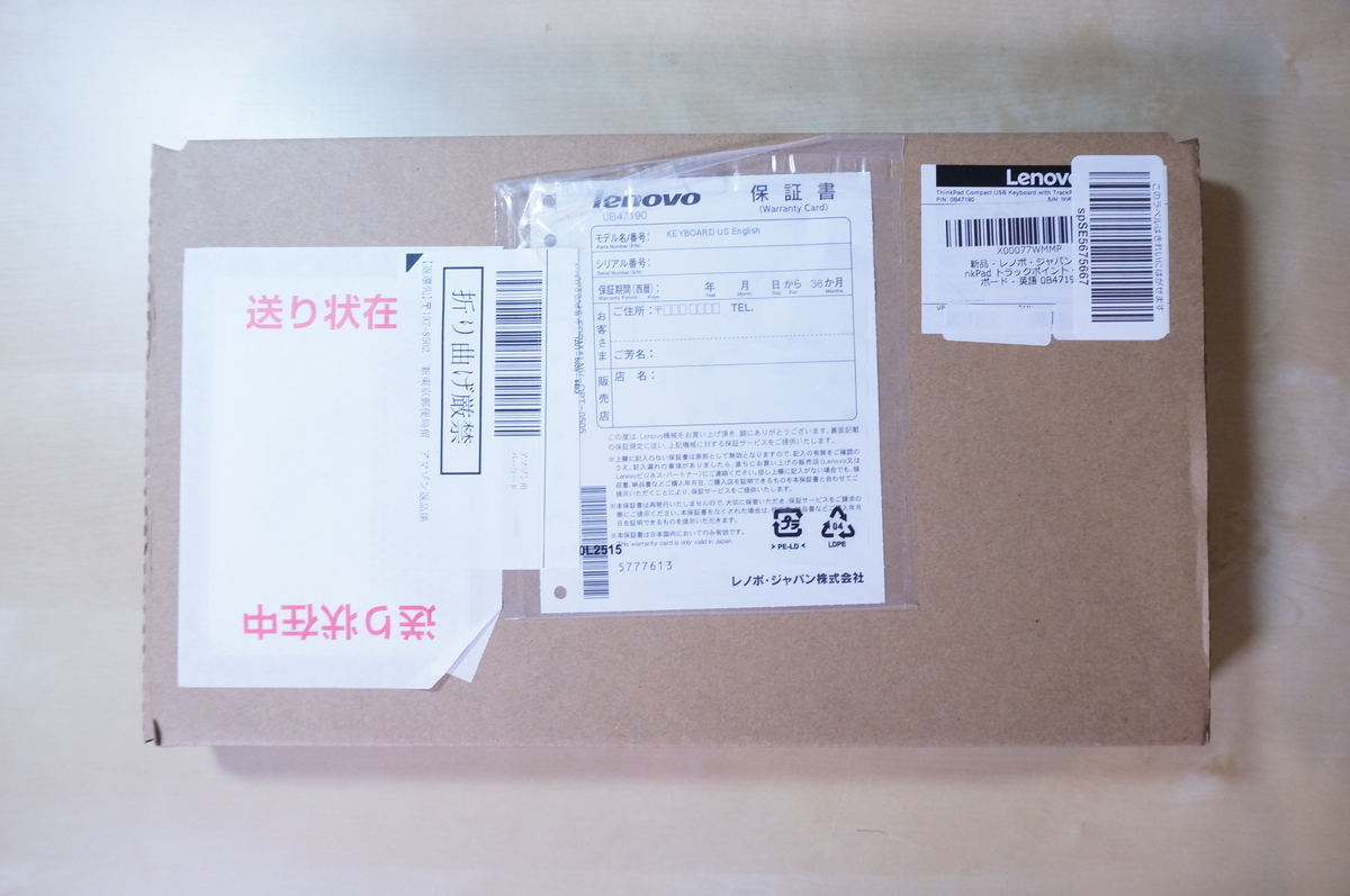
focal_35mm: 24
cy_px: 448
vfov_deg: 53.0
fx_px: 899
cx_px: 675
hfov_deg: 73.8
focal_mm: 16
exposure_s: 1/60
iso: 1250
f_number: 6.3
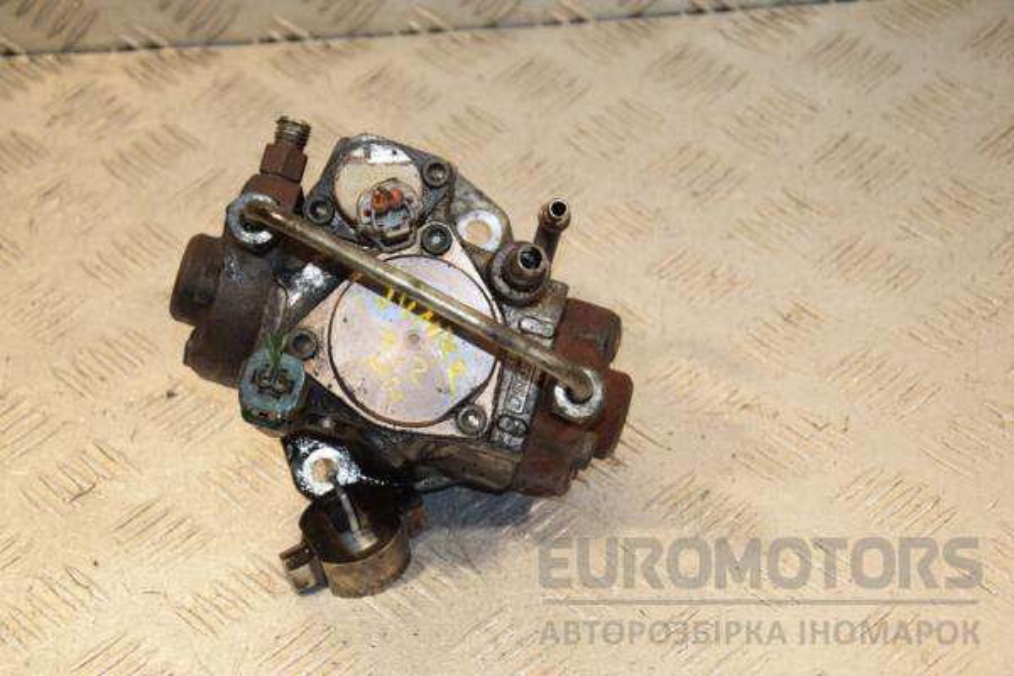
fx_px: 2619
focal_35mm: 93
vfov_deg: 14.7
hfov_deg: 21.9
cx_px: 507
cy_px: 338
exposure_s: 1/200
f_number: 6.3
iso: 800
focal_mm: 62
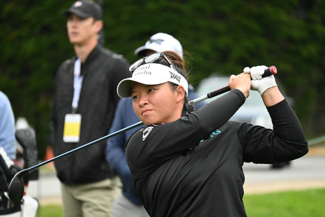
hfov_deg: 5.5
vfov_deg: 3.7
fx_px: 3385
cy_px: 108
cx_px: 162
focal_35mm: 375
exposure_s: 1/4000
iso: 8000
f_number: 6.3
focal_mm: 250
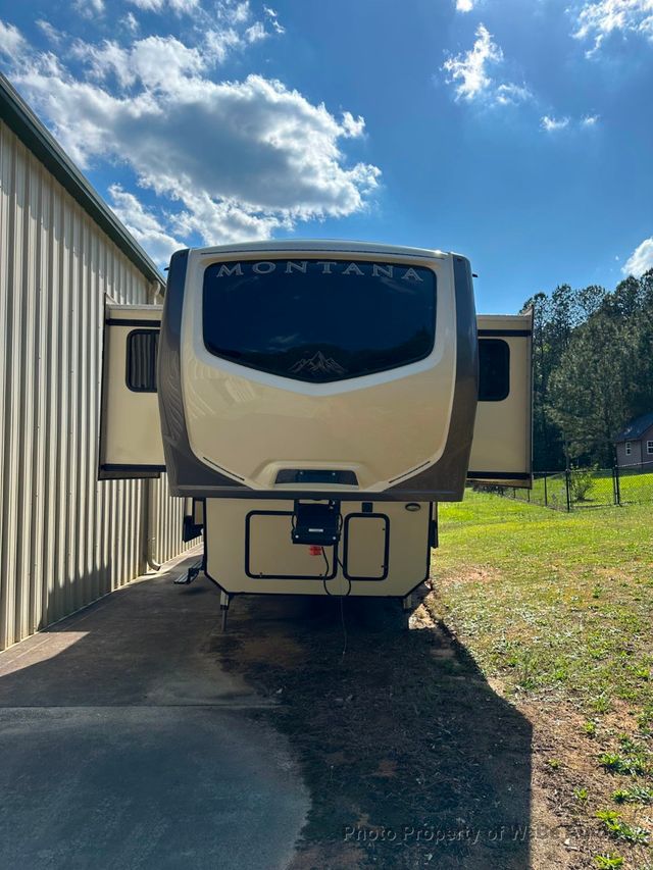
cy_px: 435
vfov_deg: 71.6
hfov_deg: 56.8
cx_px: 326
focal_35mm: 24
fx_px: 604
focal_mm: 6.86
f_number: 1.78
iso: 80
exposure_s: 1/6211
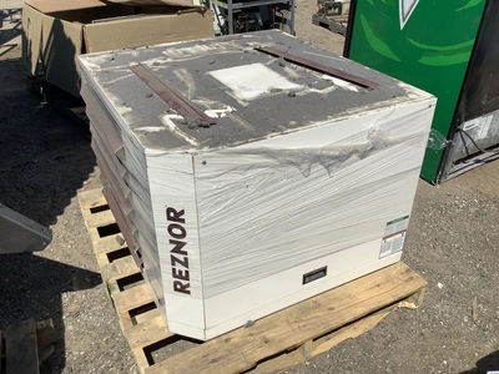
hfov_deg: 58.4
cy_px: 187
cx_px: 250
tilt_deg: -33.2
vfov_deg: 45.4
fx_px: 447
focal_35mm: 31
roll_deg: +0.7
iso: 25
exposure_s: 1/2809
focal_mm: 3.3
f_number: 2.4
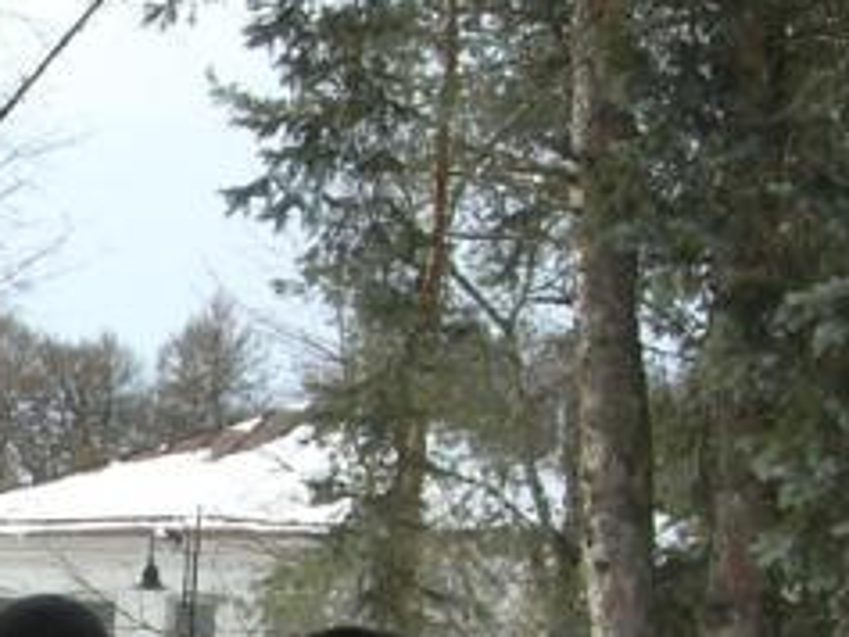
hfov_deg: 11.6
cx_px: -383
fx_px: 4024
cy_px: 791
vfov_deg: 8.9
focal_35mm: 164
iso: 64
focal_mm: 7.8
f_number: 4.8
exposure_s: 1/328
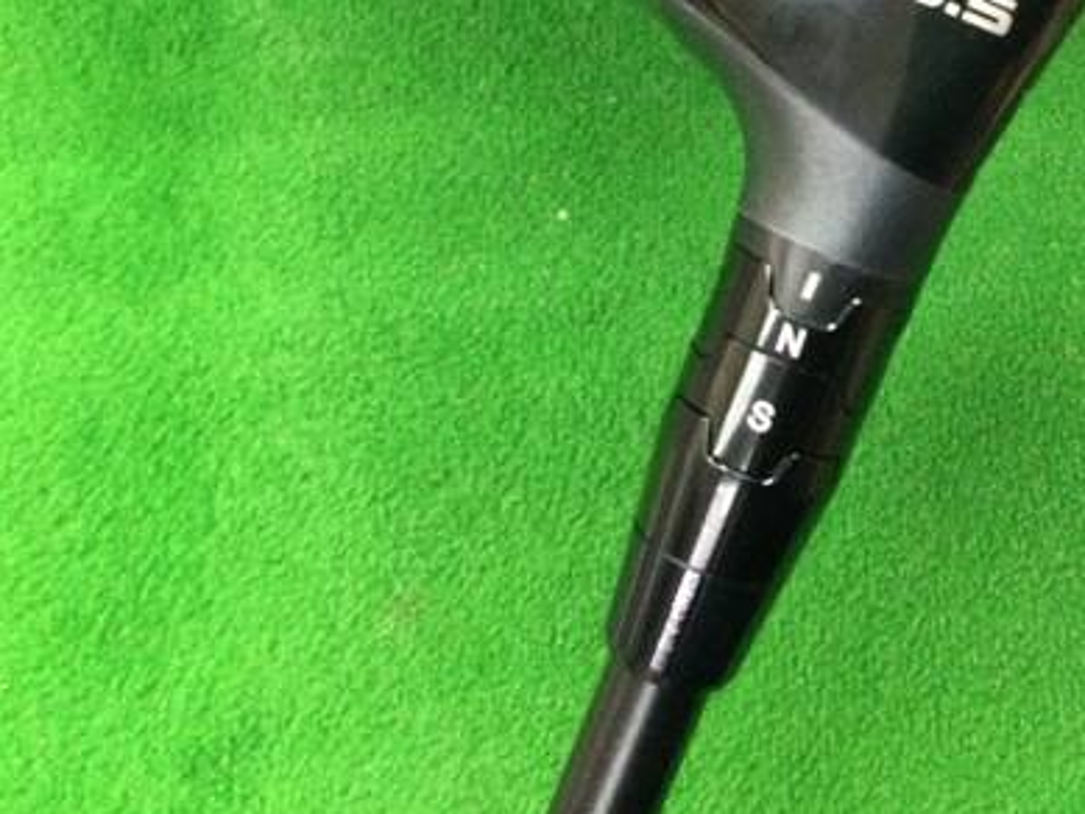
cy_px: 220
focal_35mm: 51
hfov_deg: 36.4
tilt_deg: -80.4
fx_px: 1599
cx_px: 840
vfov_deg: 28.2
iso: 250
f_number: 2.4
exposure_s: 1/30
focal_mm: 3.3
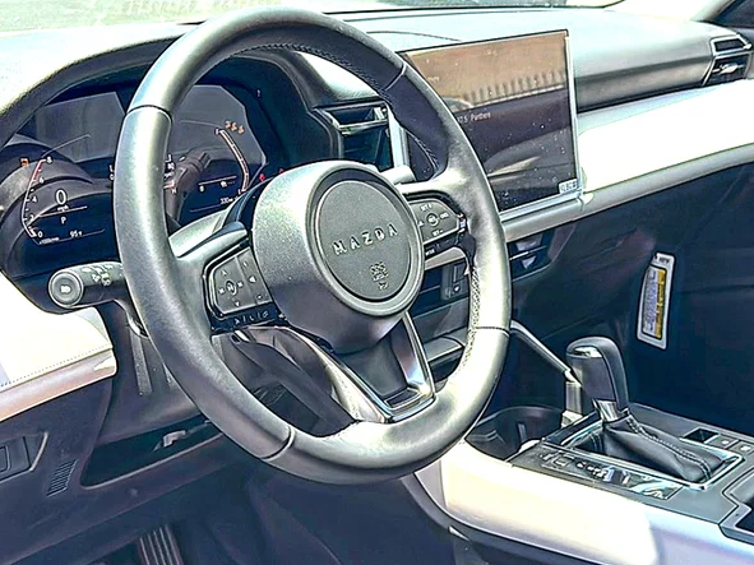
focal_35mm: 45
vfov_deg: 32.1
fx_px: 980
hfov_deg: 42.0
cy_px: 328
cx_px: 438
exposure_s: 1/780
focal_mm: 6.86
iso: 125
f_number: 1.78
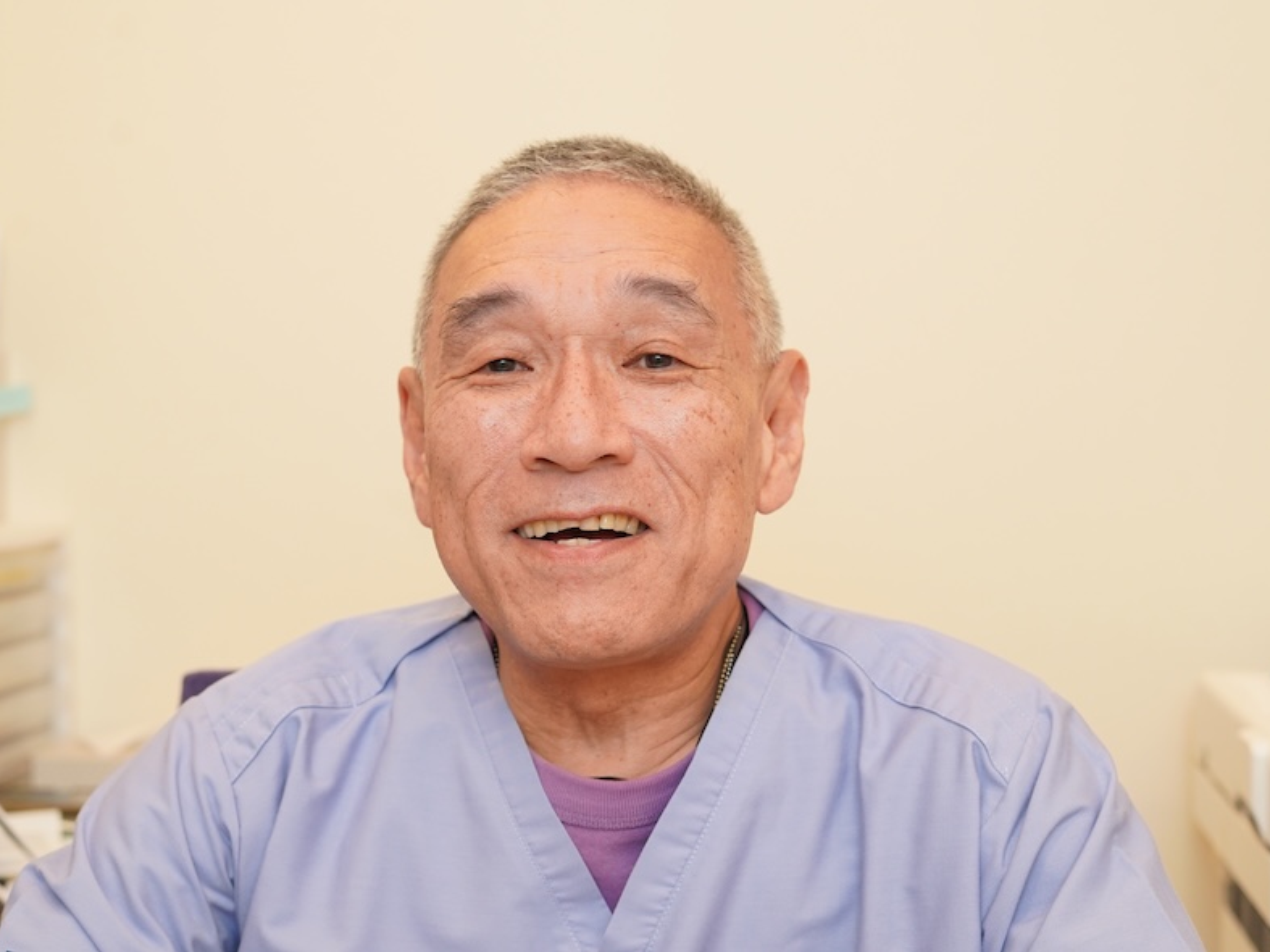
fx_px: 2018
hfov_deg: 34.9
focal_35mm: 55
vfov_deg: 26.6
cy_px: 470
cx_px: 610
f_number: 4
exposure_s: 1/160
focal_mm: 50
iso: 1250
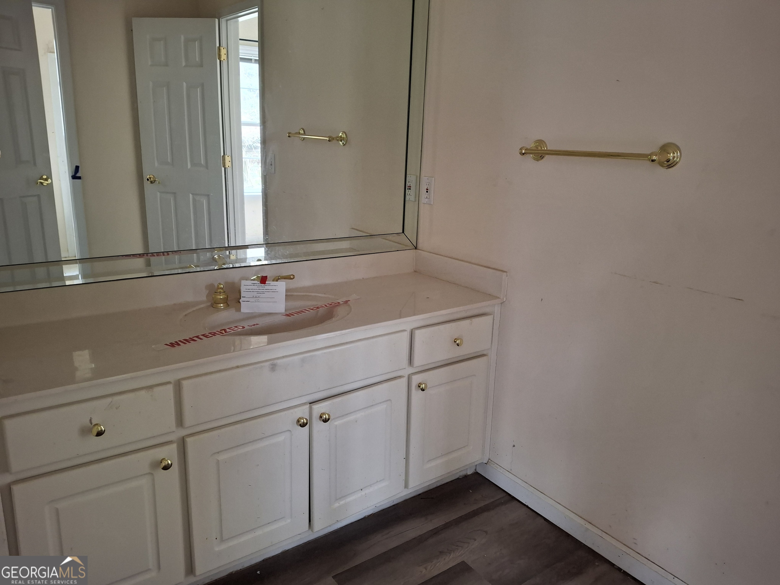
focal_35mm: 25
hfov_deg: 69.4
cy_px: 292
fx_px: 563
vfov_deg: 54.9
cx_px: 390
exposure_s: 1/40
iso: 250
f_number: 1.8
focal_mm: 4.69
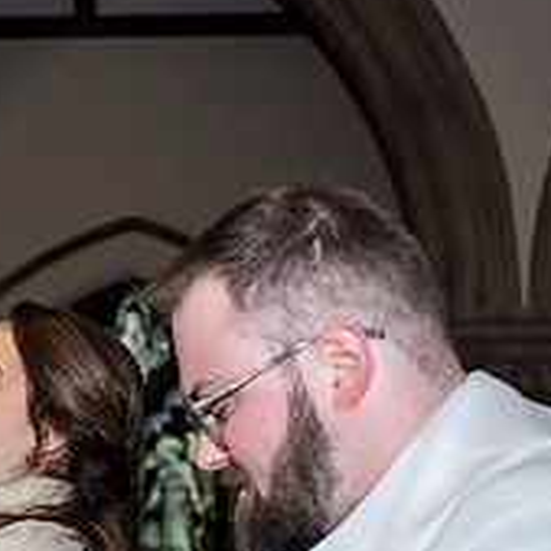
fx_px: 2107
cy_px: 527
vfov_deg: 14.7
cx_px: -202
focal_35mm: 117
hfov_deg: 14.2
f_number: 4
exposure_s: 1/180
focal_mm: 40
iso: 500
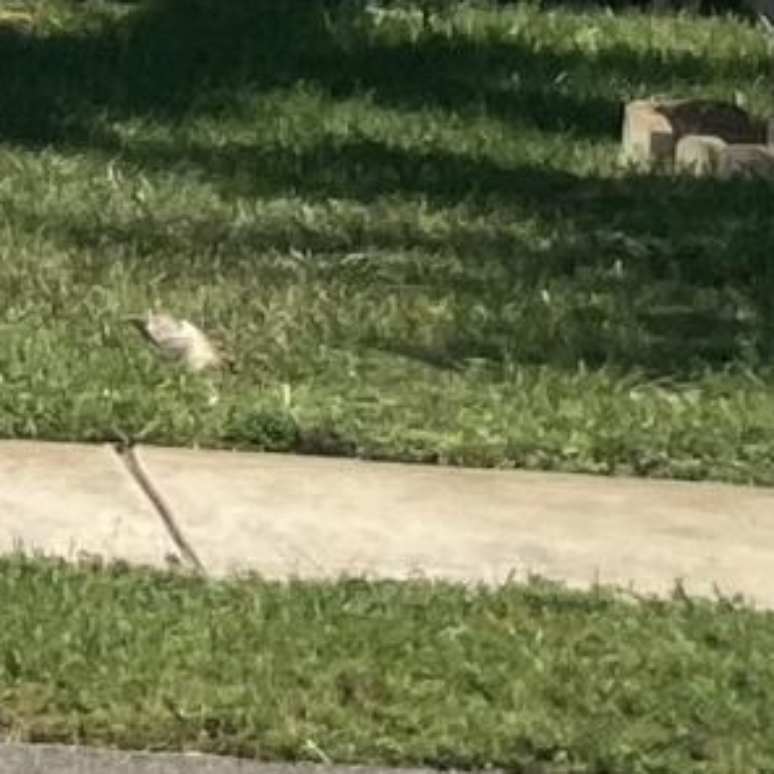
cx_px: -1932
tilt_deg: +5.5
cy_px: -1062
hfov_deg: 6.2
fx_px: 6350
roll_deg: -1.8
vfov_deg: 6.6
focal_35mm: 251
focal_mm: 3.99
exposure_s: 1/2825
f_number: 1.8
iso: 20
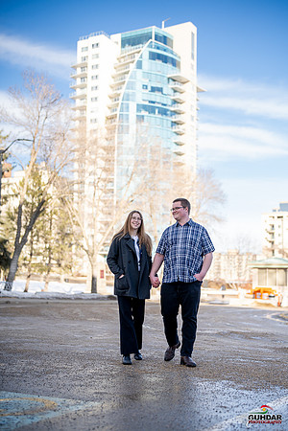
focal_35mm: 50
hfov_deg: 27.0
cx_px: 144
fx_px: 600
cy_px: 216
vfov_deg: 39.6
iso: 320
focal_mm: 50
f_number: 1.8
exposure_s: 1/6400
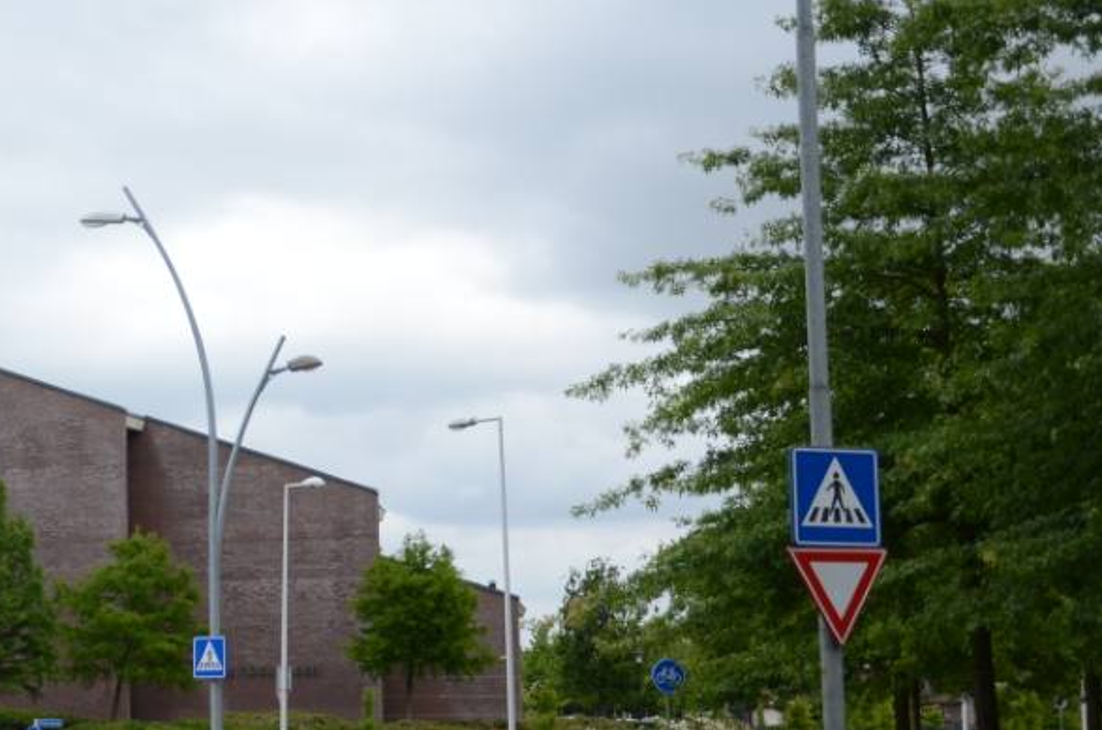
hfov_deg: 23.6
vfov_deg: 16.4
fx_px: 2536
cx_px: 21
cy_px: 449
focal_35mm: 83
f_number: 4
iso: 400
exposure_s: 1/2000
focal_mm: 28
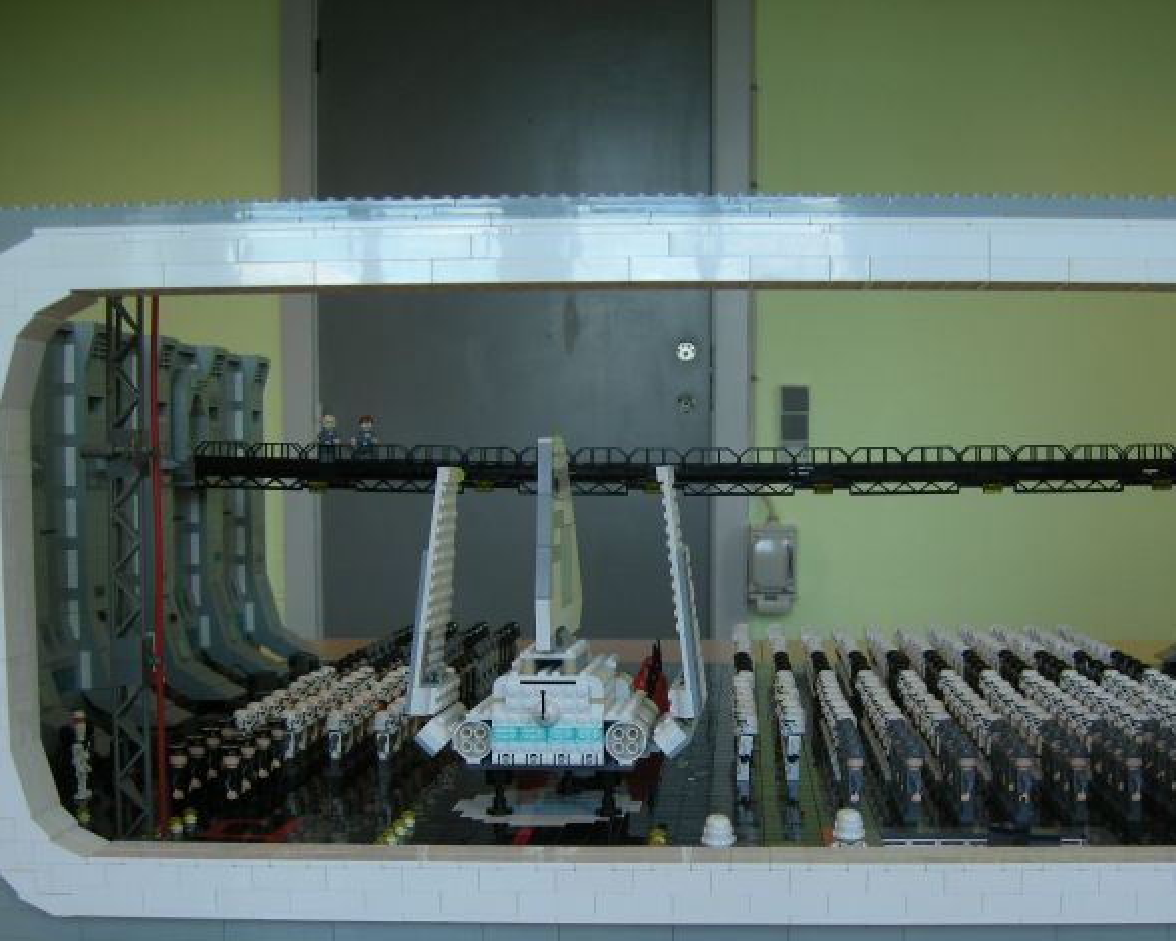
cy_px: 600
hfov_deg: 38.5
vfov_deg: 31.3
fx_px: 1671
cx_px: 737
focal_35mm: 48
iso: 76
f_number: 2.7
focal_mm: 7.5
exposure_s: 1/59.1
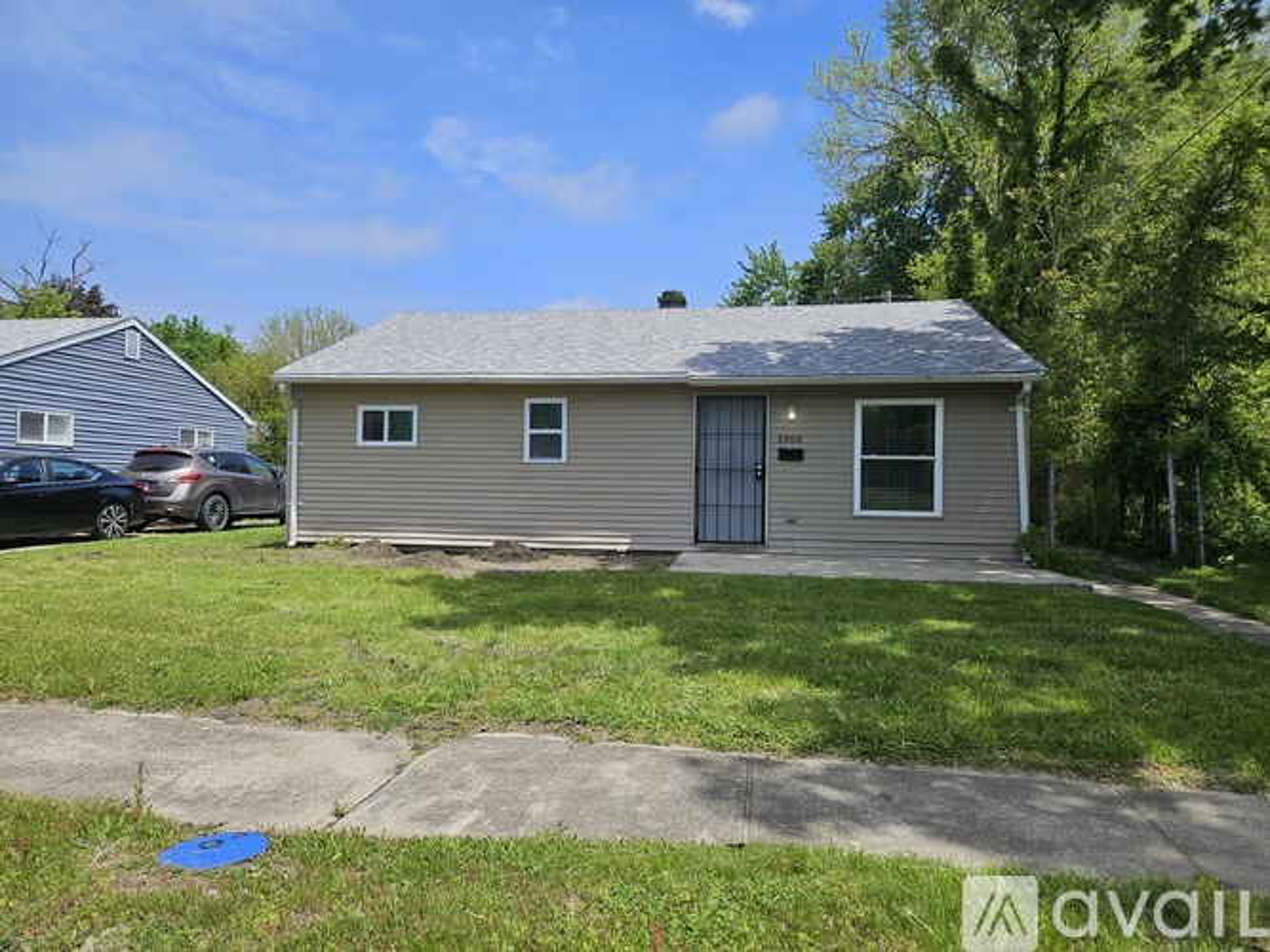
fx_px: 844
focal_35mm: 23
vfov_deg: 58.9
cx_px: 635
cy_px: 476
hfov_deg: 73.9
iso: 25
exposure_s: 1/2145
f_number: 1.8
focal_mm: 5.4
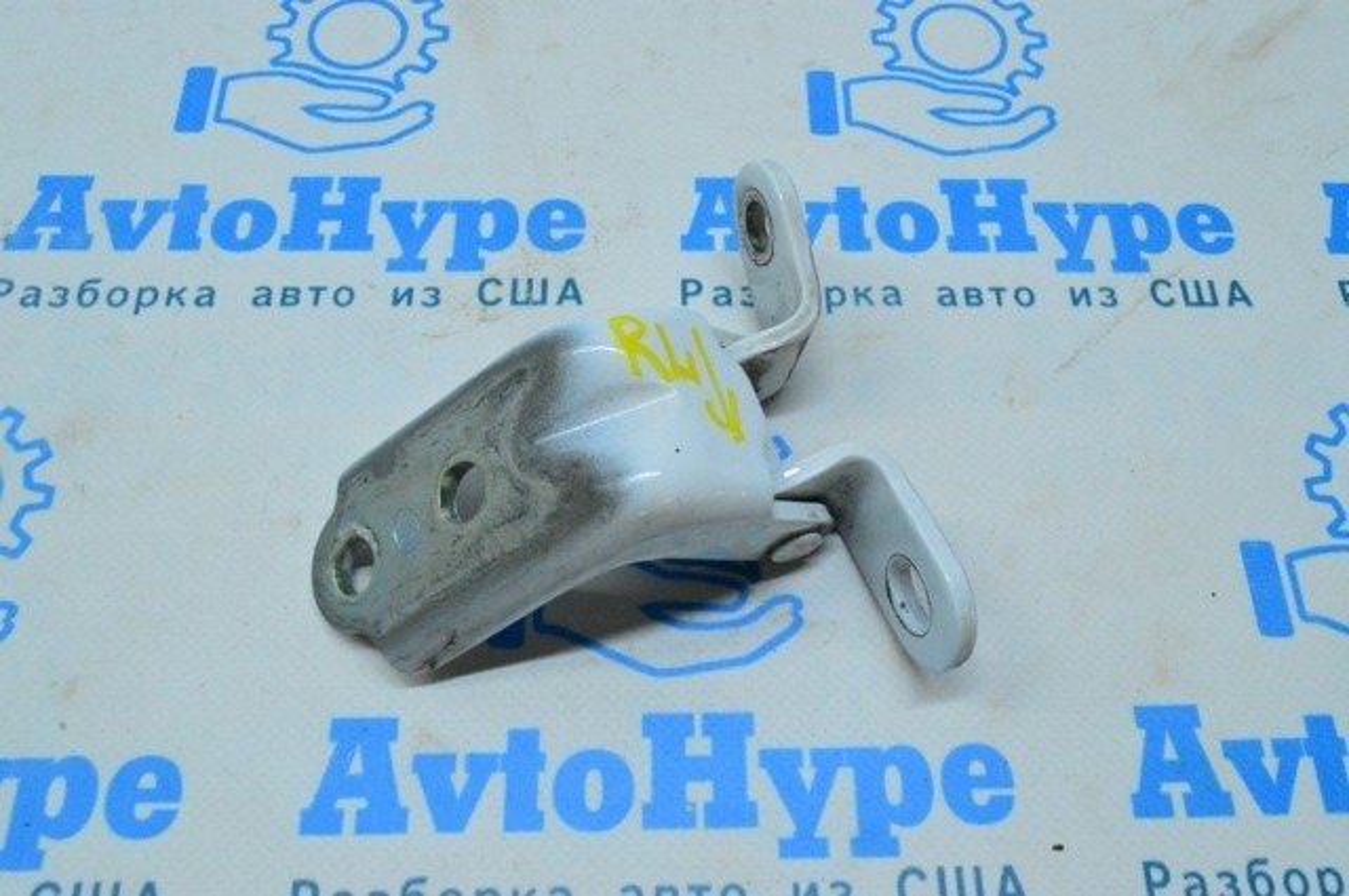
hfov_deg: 57.3
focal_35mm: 33
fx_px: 1235
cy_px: 448
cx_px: 674
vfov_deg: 39.9
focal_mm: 22
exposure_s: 1/50
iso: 5600
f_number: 25
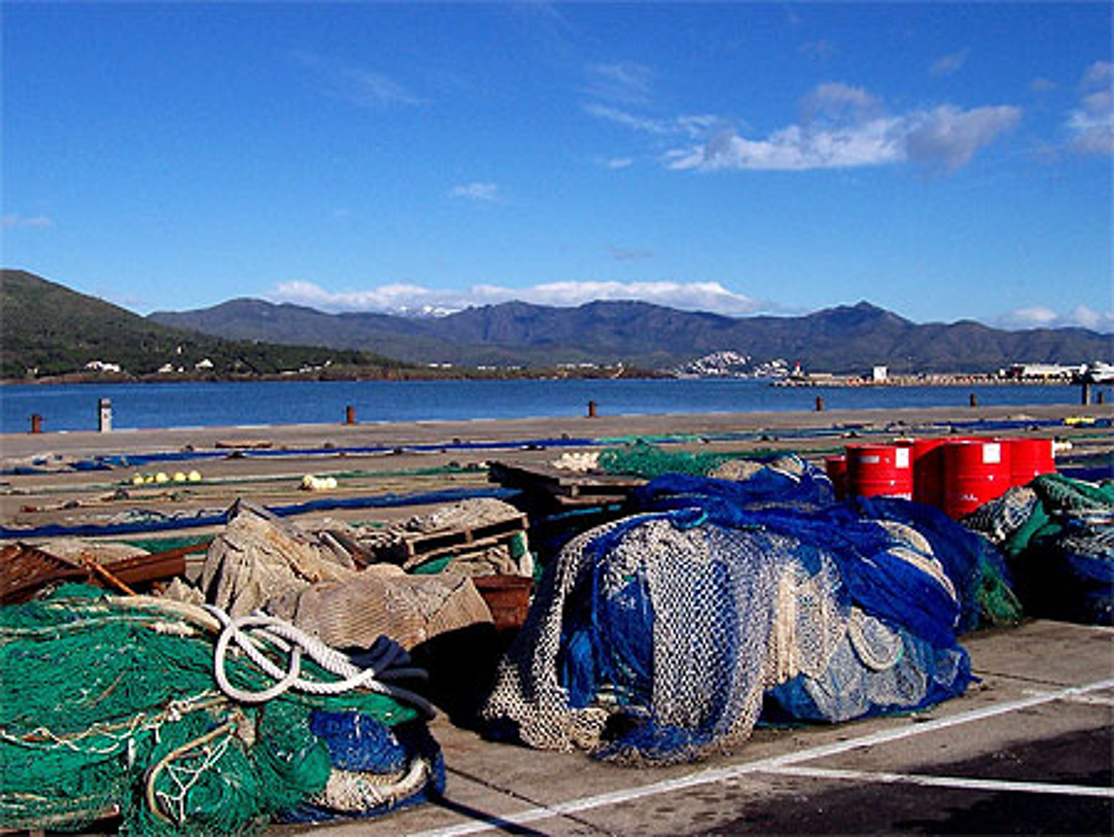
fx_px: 1481
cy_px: 418
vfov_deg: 31.5
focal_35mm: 46
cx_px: 557
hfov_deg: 41.2
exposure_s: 1/1000
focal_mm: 7
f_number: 5.6
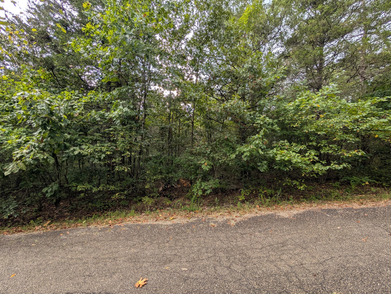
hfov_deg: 110.5
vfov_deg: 94.6
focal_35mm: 12
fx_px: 136
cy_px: 147
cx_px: 196
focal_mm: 2.02
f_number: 1.7
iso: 49
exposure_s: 1/348
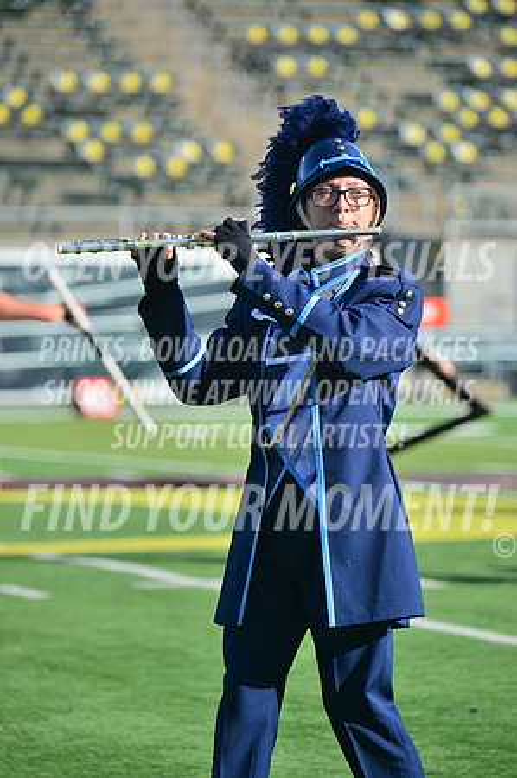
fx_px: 5613
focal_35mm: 260
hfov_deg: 5.3
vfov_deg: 7.9
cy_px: 389
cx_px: 258
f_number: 5.6
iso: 125
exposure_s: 1/800
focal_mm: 260
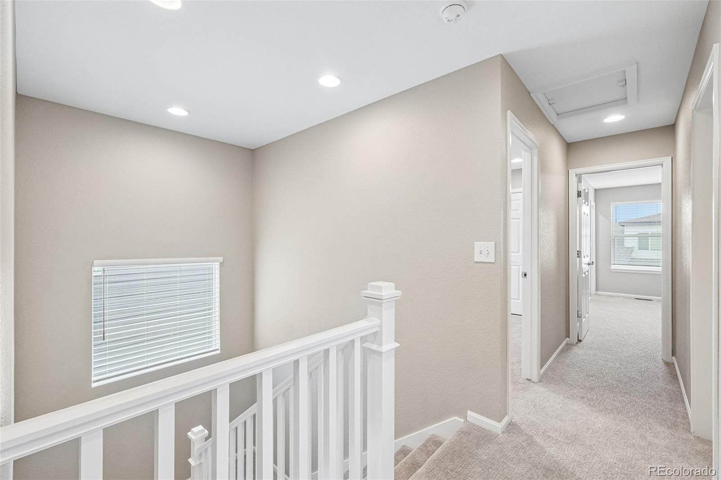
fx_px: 300
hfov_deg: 100.4
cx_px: 360
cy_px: 240
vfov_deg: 77.3
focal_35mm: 15
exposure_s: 1/30
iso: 800
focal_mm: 10
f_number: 8
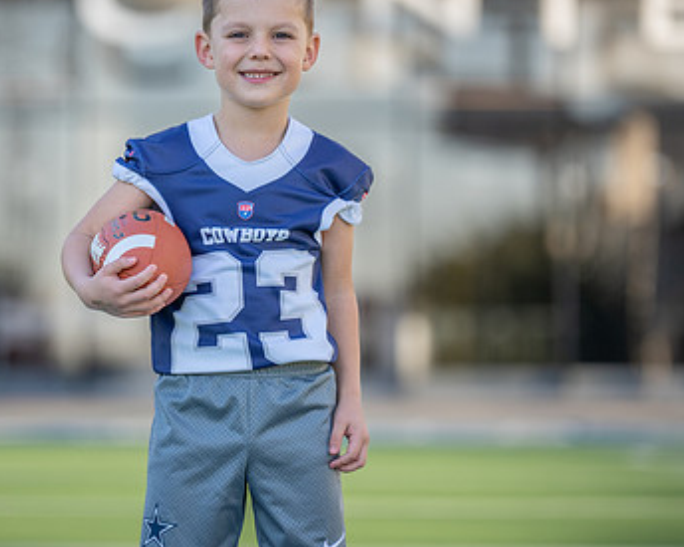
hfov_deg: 7.0
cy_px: 226
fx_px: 5565
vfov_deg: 5.6
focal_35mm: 275
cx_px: 250
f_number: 2.8
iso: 125
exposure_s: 1/640
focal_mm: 168
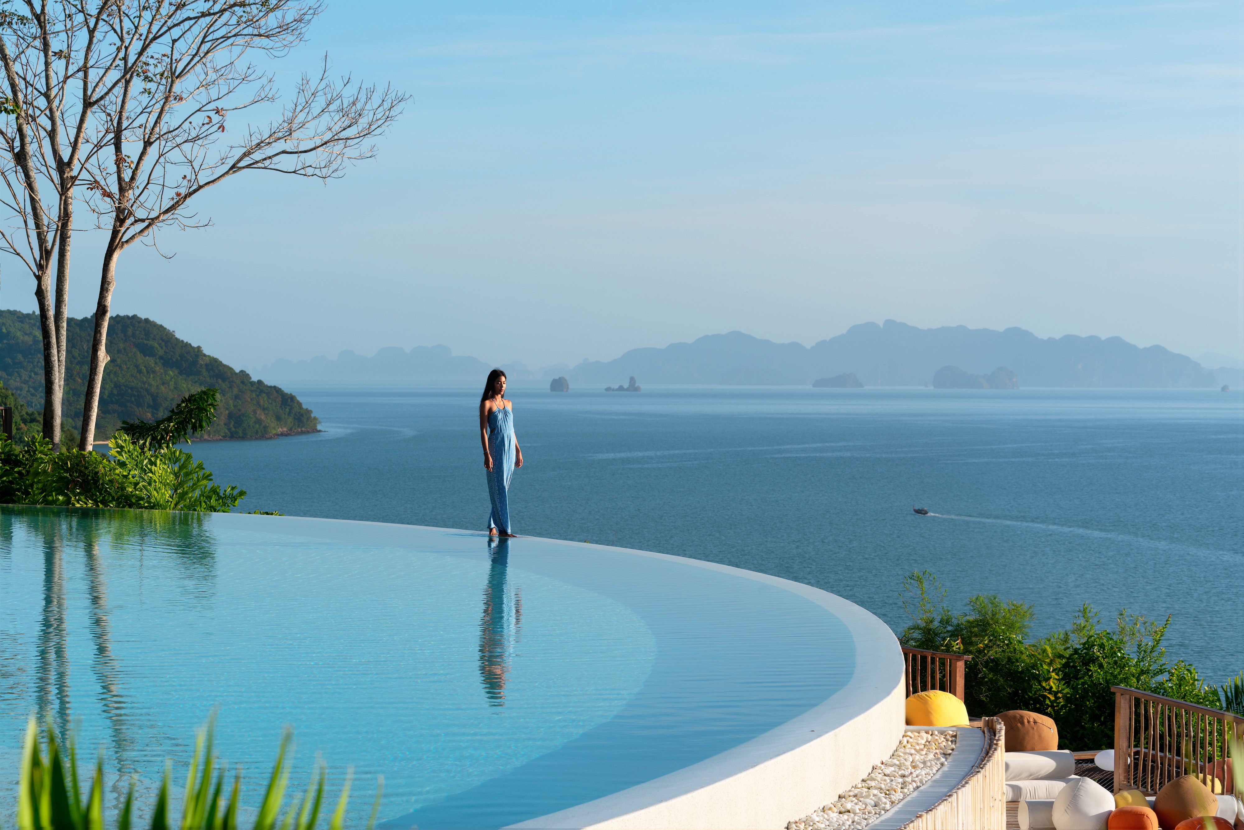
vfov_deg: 14.7
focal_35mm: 93
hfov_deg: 21.9
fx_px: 3214
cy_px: 415
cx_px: 622
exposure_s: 1/250
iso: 100
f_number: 8
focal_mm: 93
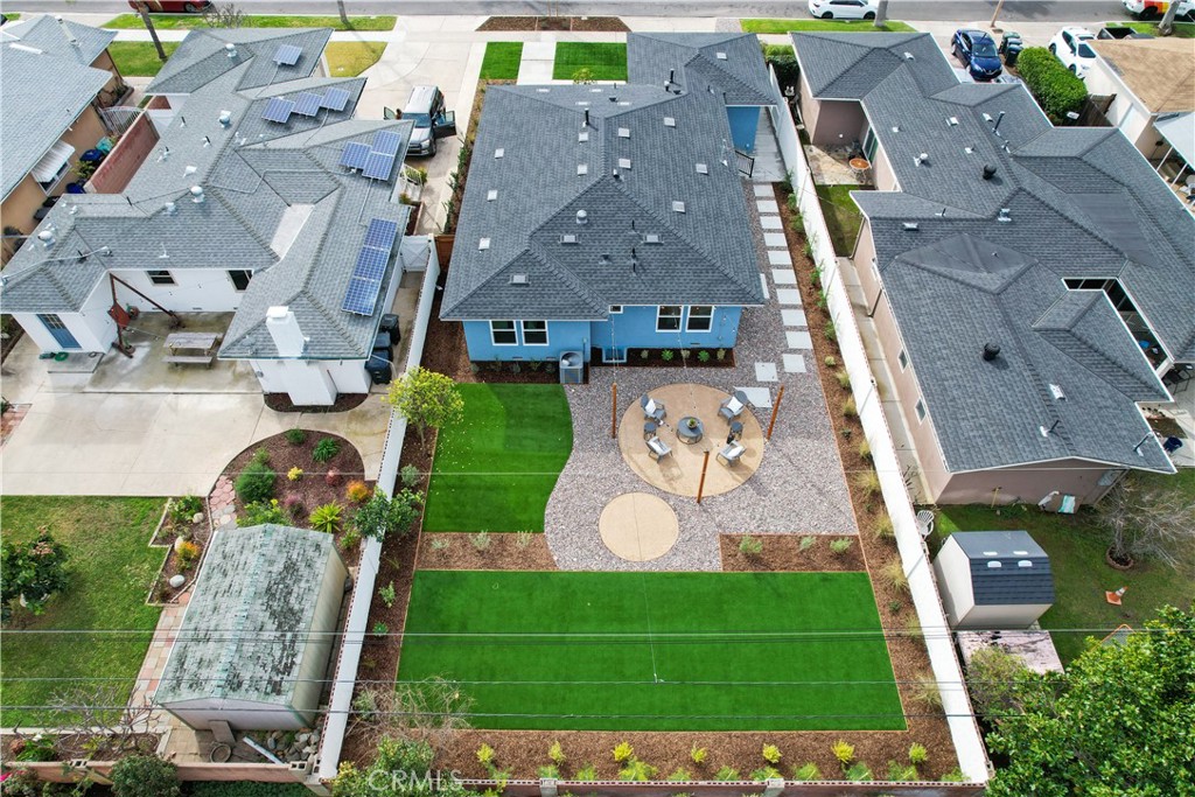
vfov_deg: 57.2
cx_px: 598
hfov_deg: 78.6
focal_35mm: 22
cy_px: 398
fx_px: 730
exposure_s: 1/800
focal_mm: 8.38
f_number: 2.8
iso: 120
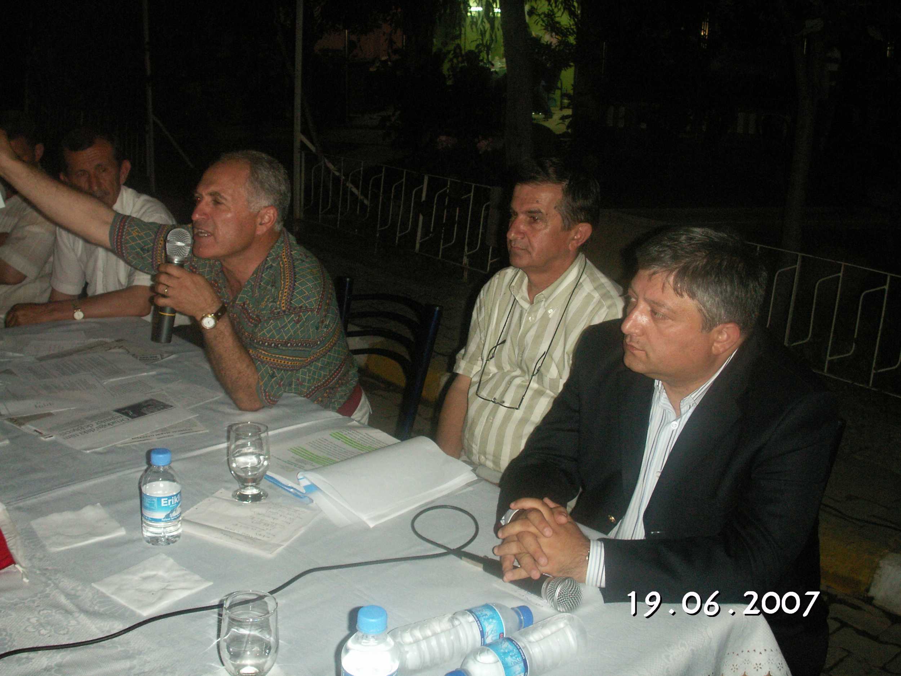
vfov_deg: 38.7
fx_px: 963
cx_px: 450
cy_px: 338
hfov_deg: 50.1
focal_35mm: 37
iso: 160
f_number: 3.5
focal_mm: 7.7
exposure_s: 1/40
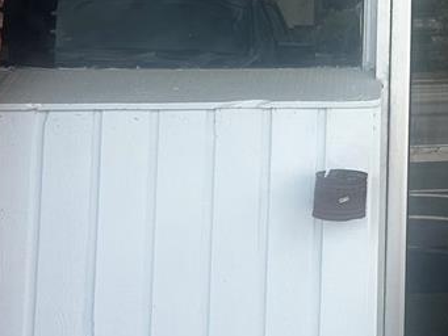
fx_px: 1010
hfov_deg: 23.2
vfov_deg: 18.1
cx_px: 515
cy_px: -43
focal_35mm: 78
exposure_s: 1/1029
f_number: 1.5
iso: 50
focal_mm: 5.7
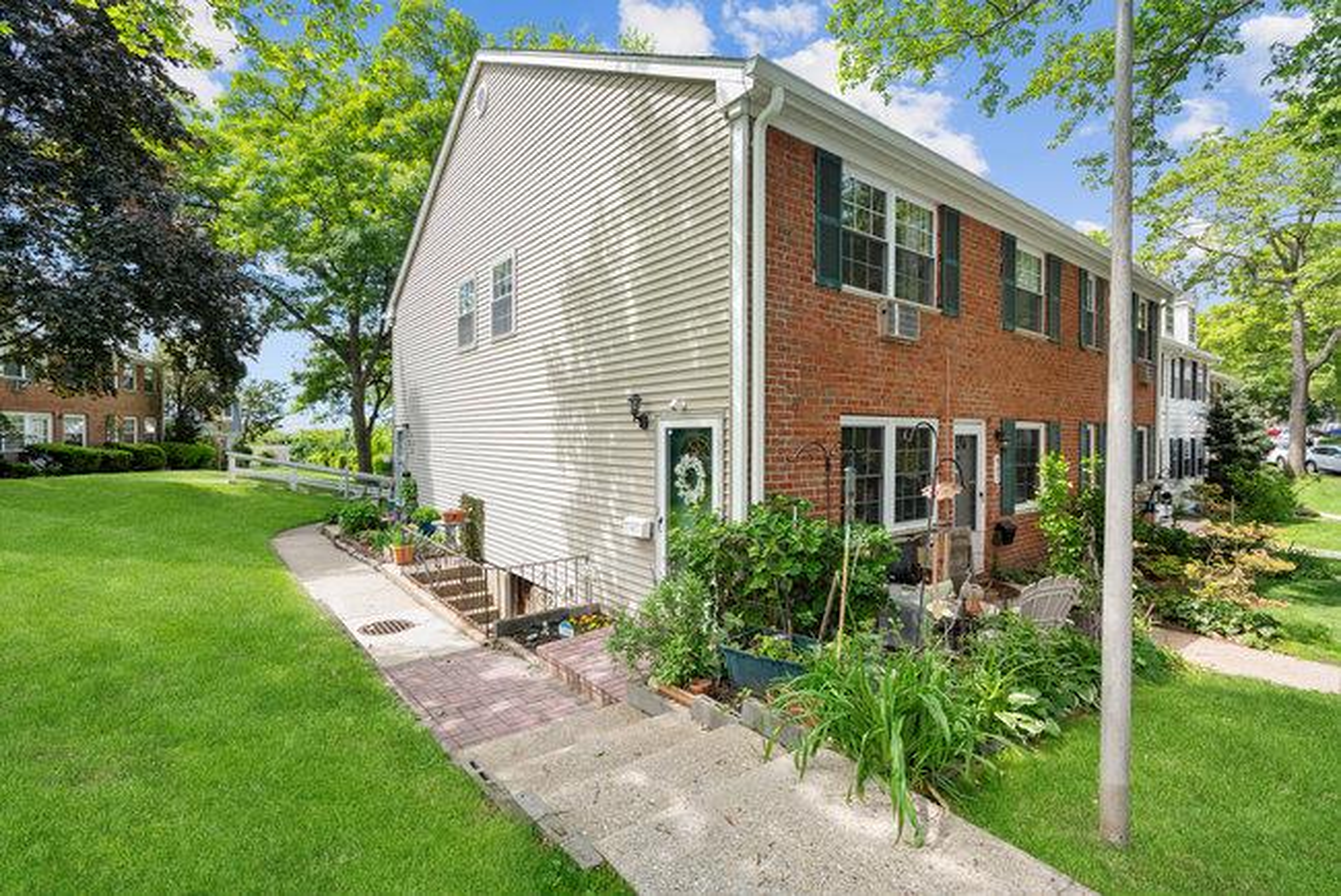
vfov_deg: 73.8
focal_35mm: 16
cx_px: 670
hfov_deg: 96.7
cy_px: 448
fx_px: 596
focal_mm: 16
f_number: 5.6
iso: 250
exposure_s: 1/200
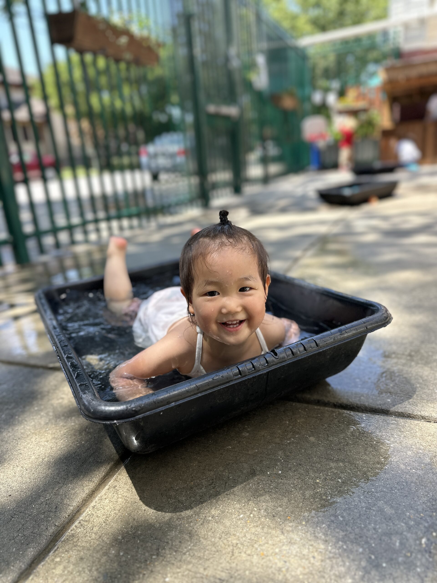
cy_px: 292
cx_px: 218
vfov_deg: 71.6
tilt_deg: -18.6
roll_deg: +3.7
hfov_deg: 56.8
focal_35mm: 24
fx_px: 404
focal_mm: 6.86
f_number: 1.78
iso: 80
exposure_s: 1/729
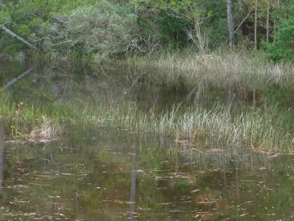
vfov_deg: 12.7
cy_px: 198
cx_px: 139
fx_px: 985
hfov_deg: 17.0
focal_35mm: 116
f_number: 3.8
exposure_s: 1/25
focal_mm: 8.5
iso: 400
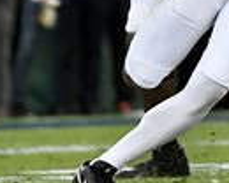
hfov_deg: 0.8
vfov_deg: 0.6
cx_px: 261
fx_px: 17073
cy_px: -121
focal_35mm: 2519
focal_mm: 400
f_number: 5.6
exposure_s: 1/1250
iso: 1600
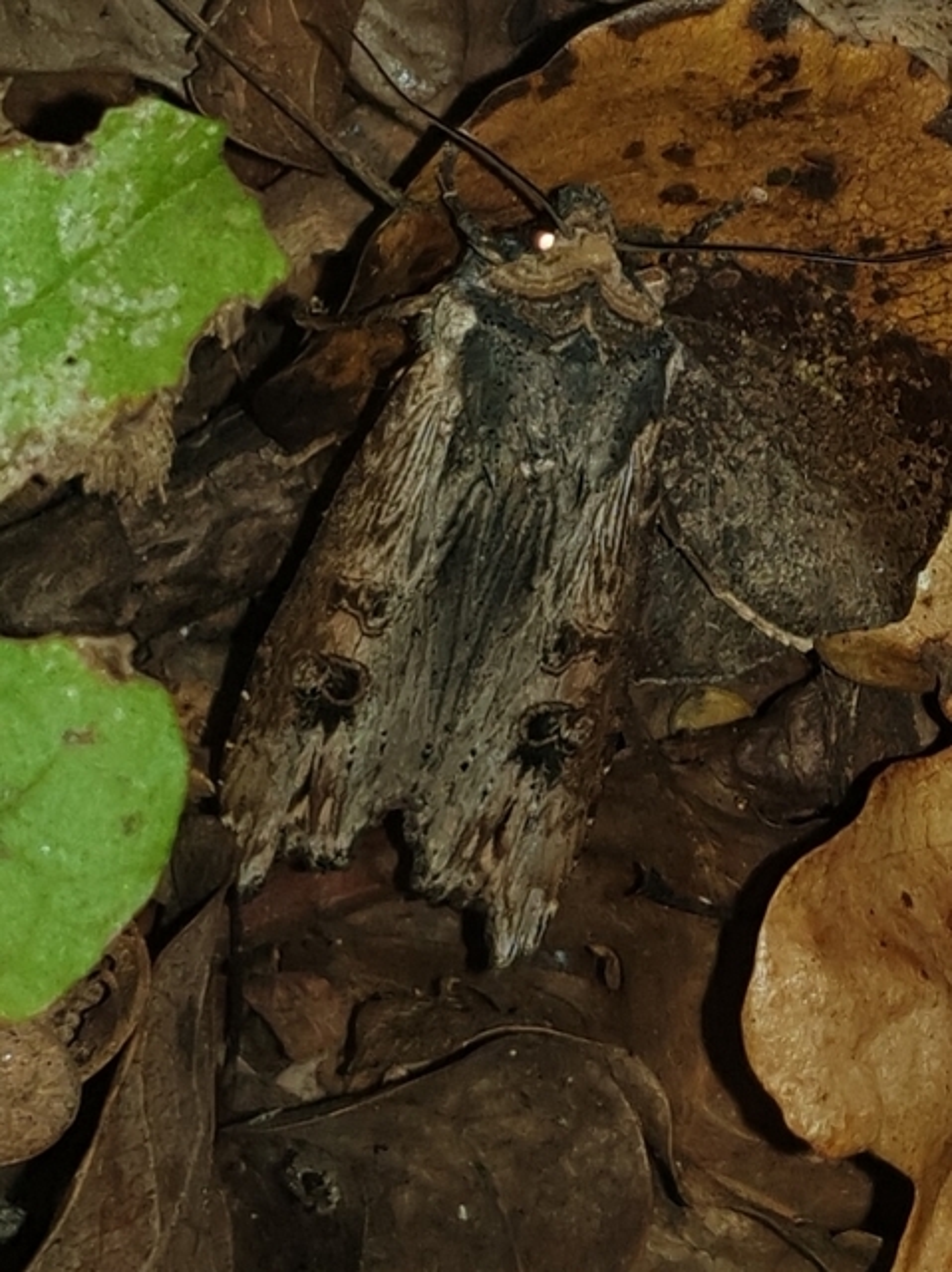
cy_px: 636
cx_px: 476
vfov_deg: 67.3
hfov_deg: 53.0
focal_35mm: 26
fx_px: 955
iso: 50
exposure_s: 1/430
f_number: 1.5
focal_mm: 4.3
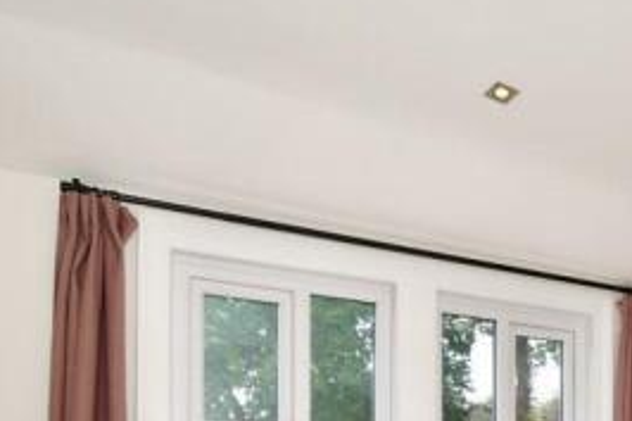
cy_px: 486
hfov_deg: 47.6
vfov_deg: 31.1
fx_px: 649
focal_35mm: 37
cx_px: 546
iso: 200
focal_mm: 10
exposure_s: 1/50
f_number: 8
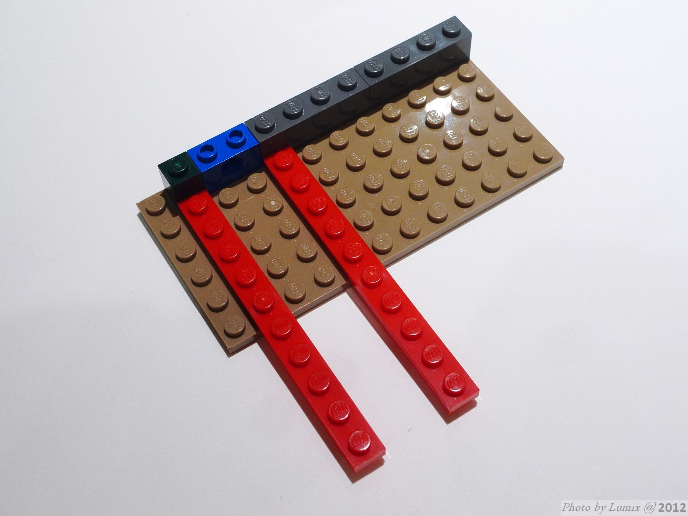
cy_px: 258
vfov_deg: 30.3
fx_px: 954
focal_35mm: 48
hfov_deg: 39.7
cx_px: 344
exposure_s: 1/25
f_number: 4
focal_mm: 10.2
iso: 200
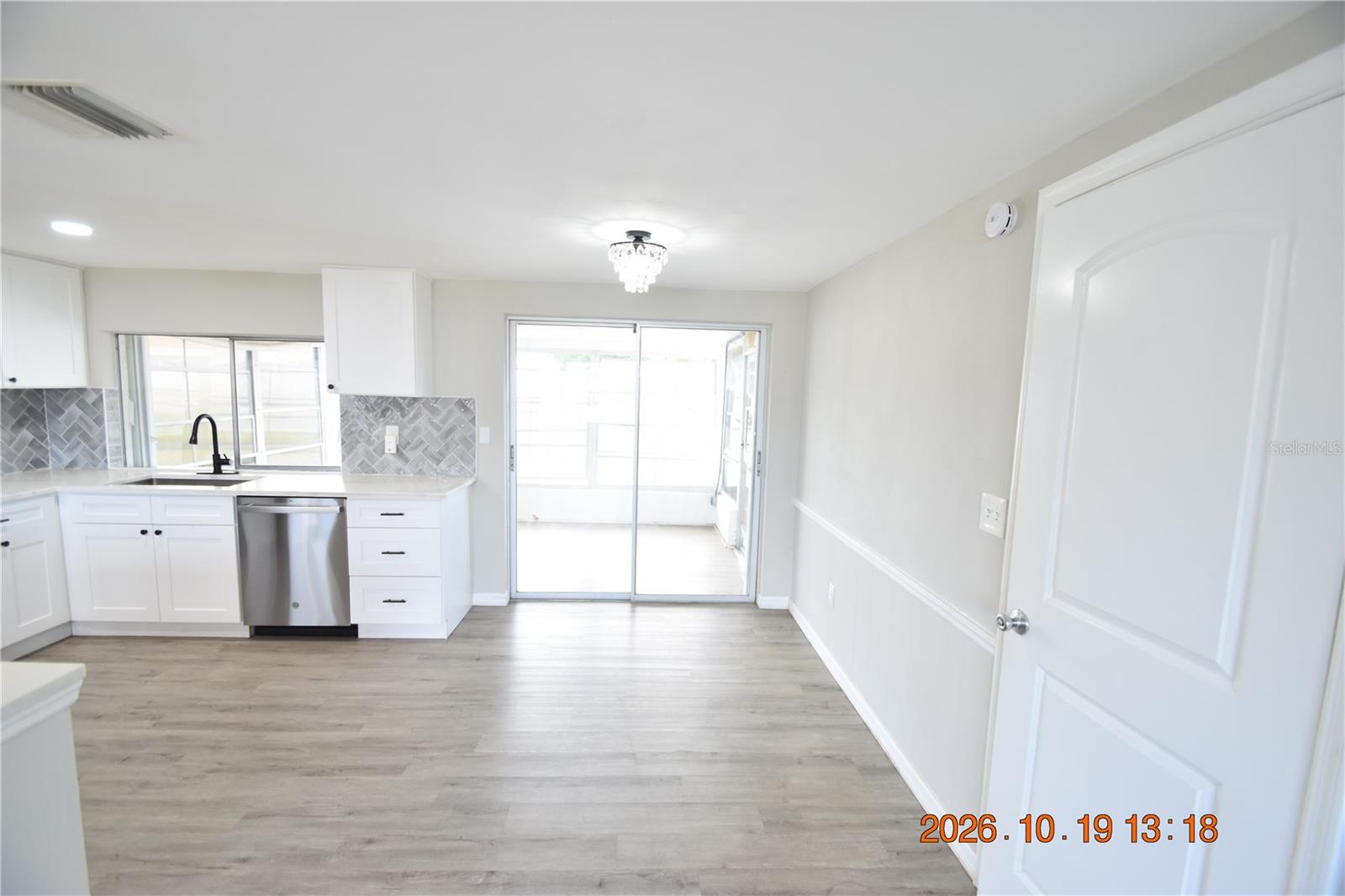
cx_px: 672
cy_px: 448
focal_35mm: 15
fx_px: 560
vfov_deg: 77.3
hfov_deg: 100.4
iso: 720
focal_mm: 10
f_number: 4
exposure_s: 1/60
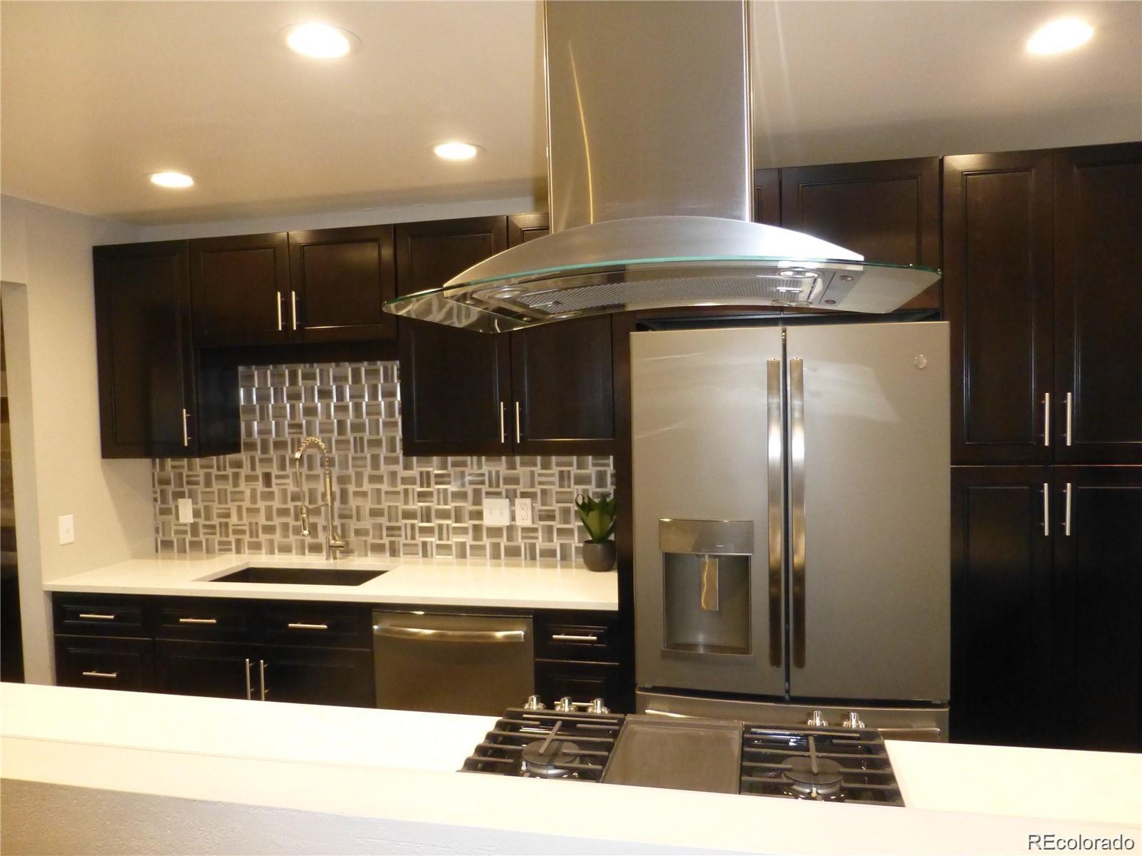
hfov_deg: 71.6
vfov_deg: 56.8
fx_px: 792
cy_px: 428
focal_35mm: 24
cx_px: 571
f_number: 3.3
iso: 800
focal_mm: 4.3
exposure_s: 1/60
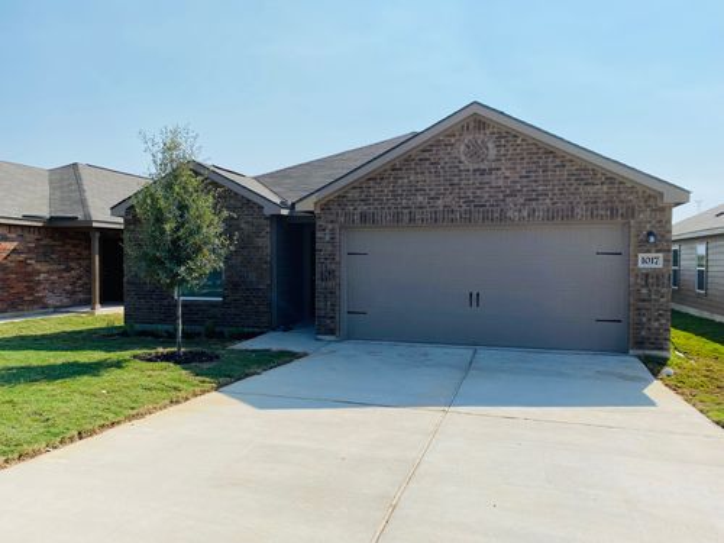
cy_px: 272
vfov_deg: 53.1
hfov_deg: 67.3
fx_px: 544
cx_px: 362
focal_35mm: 26
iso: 32
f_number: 1.8
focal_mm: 4.25
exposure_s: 1/5236
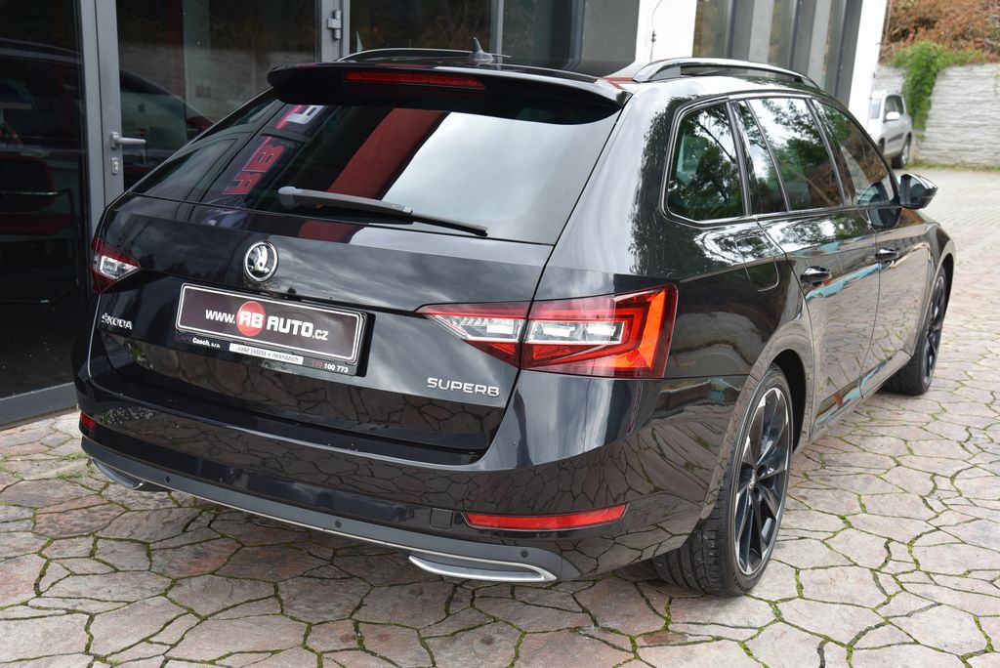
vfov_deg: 33.4
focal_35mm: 40
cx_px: 500
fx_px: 1112
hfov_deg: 48.4
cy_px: 334
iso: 500
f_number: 6.3
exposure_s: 1/160
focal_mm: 40
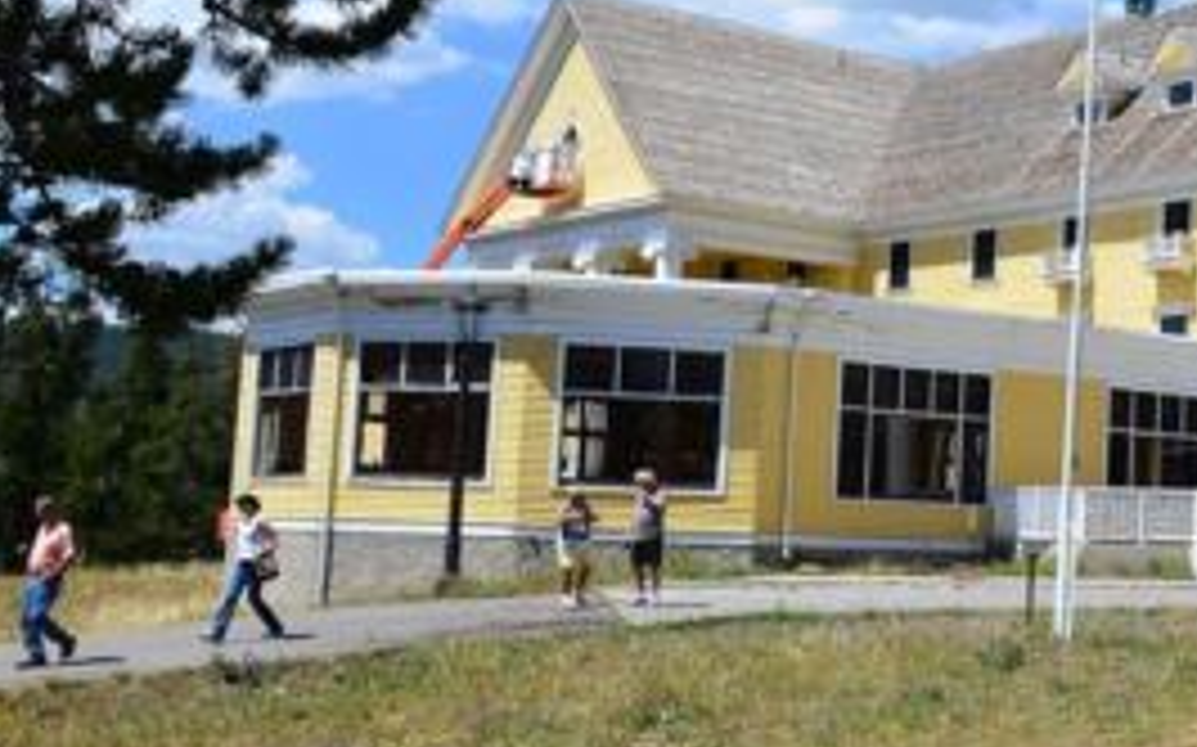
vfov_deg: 19.6
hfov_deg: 27.6
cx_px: 1413
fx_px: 2152
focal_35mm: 66
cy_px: 205
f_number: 10
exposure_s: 1/400
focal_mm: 18
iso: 200
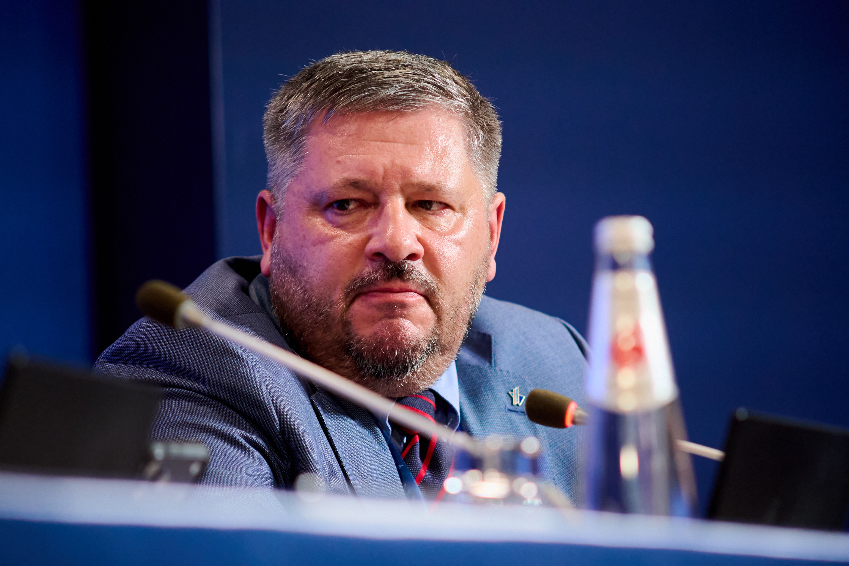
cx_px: 424
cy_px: 283
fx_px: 5306
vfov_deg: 6.1
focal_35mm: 225
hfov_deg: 9.1
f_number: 3.5
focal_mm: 150
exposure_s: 1/320
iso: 3200
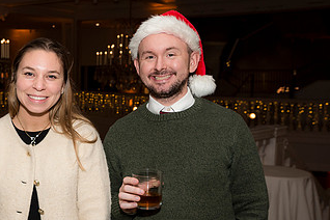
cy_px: 128
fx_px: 559
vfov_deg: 22.2
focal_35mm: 61
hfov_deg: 31.6
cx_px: 43
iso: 800
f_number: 5
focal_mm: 32
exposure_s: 1/160
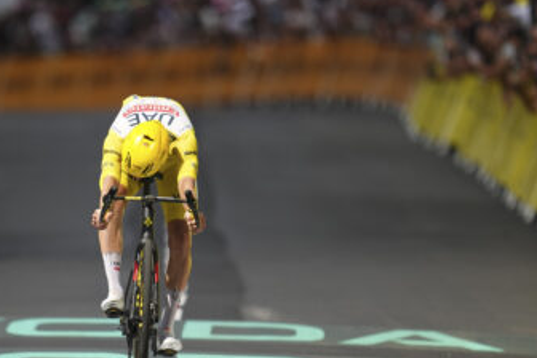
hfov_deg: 2.3
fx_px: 13334
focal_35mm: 894
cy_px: 200
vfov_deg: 1.5
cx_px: 80
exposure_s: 1/8000
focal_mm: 400
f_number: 2.8
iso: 500
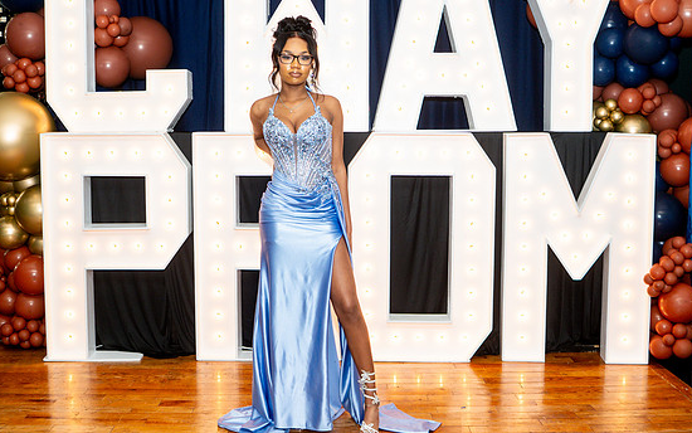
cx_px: 345
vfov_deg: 30.5
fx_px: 792
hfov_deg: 47.2
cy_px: 189
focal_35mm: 42
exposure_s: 1/125
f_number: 3.5
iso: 500
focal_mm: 28
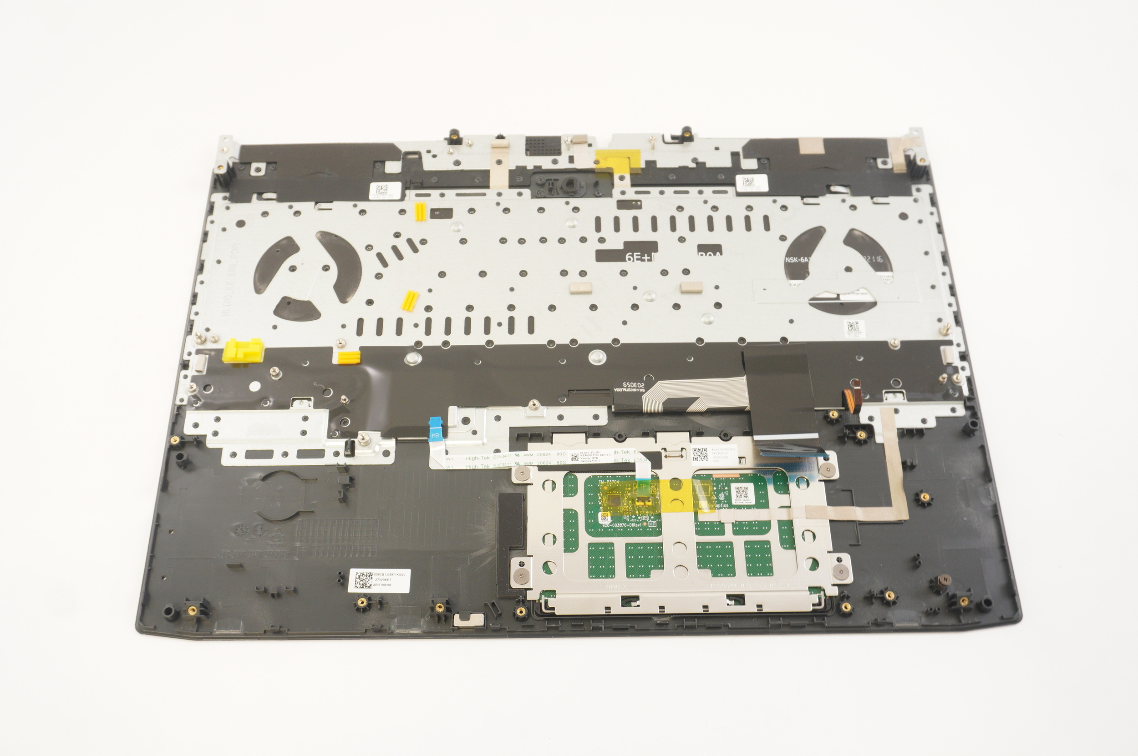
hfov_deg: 55.1
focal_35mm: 34
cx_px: 569
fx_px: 1090
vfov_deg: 38.3
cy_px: 378
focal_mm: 23
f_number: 5.6
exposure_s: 1/13
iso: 400
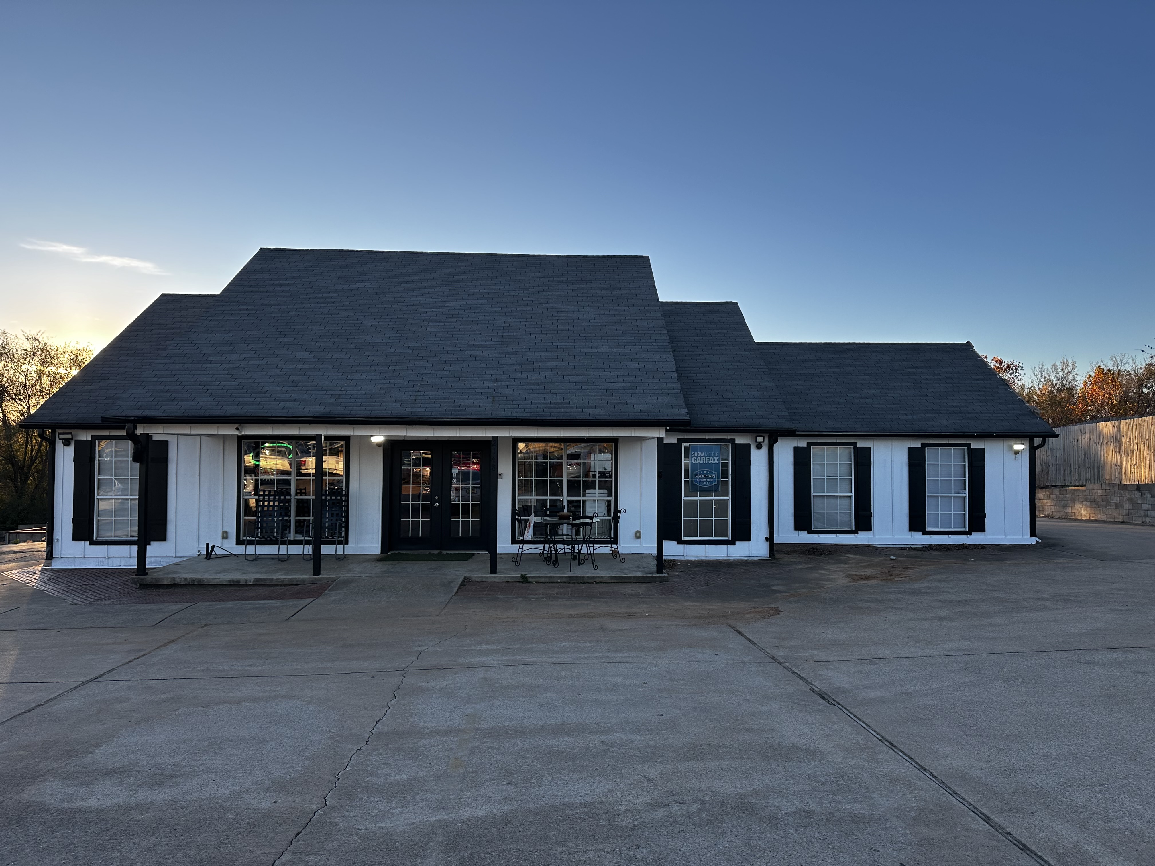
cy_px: 433
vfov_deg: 56.8
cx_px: 578
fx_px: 801
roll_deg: -0.7
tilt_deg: +1.5
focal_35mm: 24
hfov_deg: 71.6
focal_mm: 6.86
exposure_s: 1/1339
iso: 80
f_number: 1.78
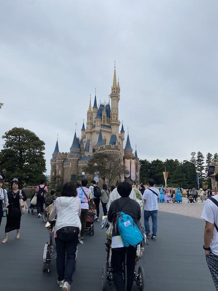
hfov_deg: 53.1
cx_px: 109
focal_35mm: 26
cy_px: 146
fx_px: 218
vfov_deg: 67.3
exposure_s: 1/1678
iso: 32
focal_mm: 4.2
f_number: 1.8
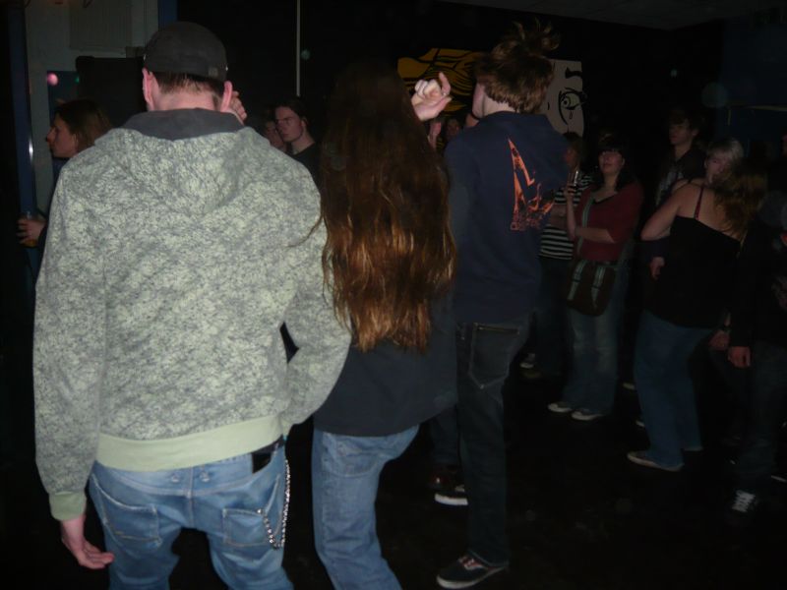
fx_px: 637
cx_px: 394
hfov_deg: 63.4
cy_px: 295
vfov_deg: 49.7
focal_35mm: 28
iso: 160
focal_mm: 4.6
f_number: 2.8
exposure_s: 1/30
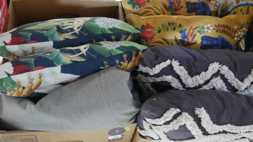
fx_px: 268
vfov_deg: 29.7
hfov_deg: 50.5
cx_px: 126
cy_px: 80
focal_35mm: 40
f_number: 4
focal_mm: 18
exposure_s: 1/25
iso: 3200
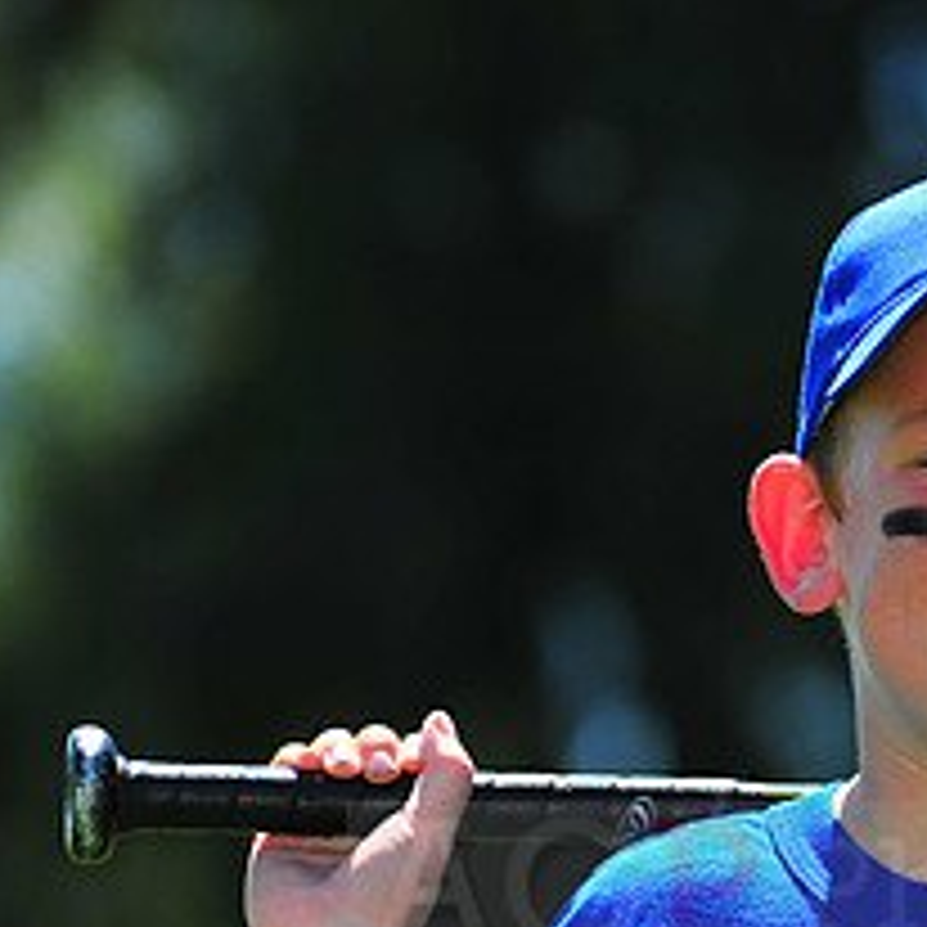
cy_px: 860
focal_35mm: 431
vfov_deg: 4.1
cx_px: 1102
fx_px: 13058
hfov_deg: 4.1
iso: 200
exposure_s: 1/1000
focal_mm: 180
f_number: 5
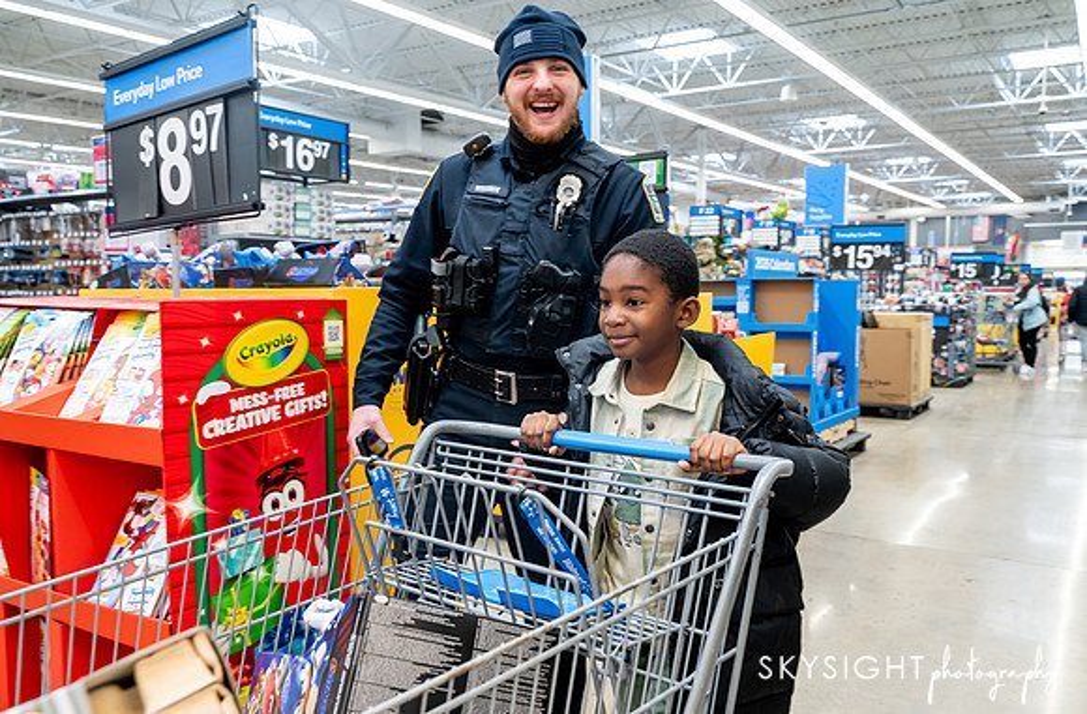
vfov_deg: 44.8
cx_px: 557
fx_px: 865
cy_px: 368
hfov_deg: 64.3
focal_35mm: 29
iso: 1250
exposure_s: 1/80
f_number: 5
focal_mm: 28
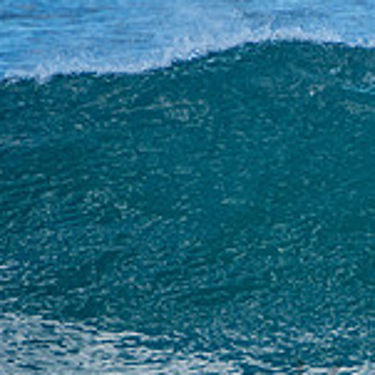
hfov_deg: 0.9
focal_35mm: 1961
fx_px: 24035
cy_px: 376
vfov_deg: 0.9
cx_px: 551
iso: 560
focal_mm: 400
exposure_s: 1/2000
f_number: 5.6
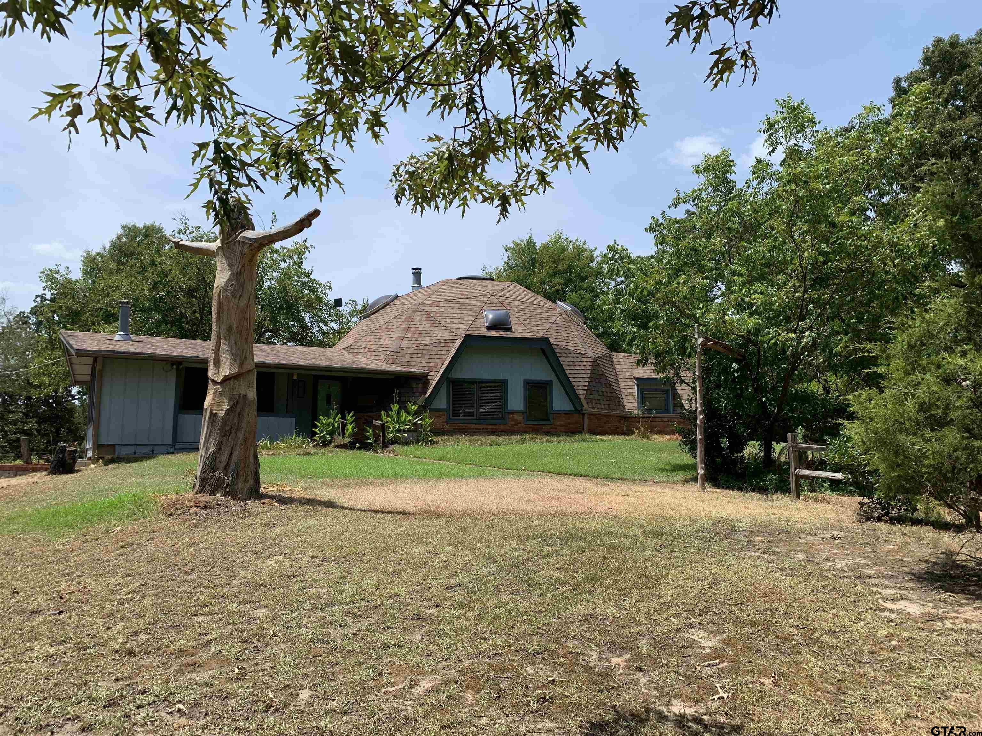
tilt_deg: +6.4
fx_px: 738
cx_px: 491
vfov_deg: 53.1
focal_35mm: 26
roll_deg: +0.4
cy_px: 368
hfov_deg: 67.3
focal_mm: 4.25
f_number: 1.8
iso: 25
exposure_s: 1/2114
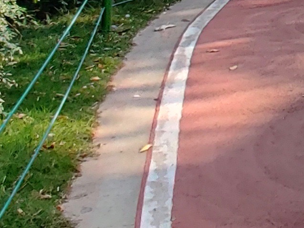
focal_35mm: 94
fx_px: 826
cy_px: -284
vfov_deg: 12.8
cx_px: 451
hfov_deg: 18.6
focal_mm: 2.25
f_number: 2.2
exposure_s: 1/100
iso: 125
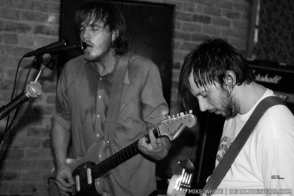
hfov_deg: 26.0
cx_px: 147
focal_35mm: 78
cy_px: 98
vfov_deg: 17.5
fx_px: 637
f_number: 2.8
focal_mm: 52
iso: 1600
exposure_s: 1/25
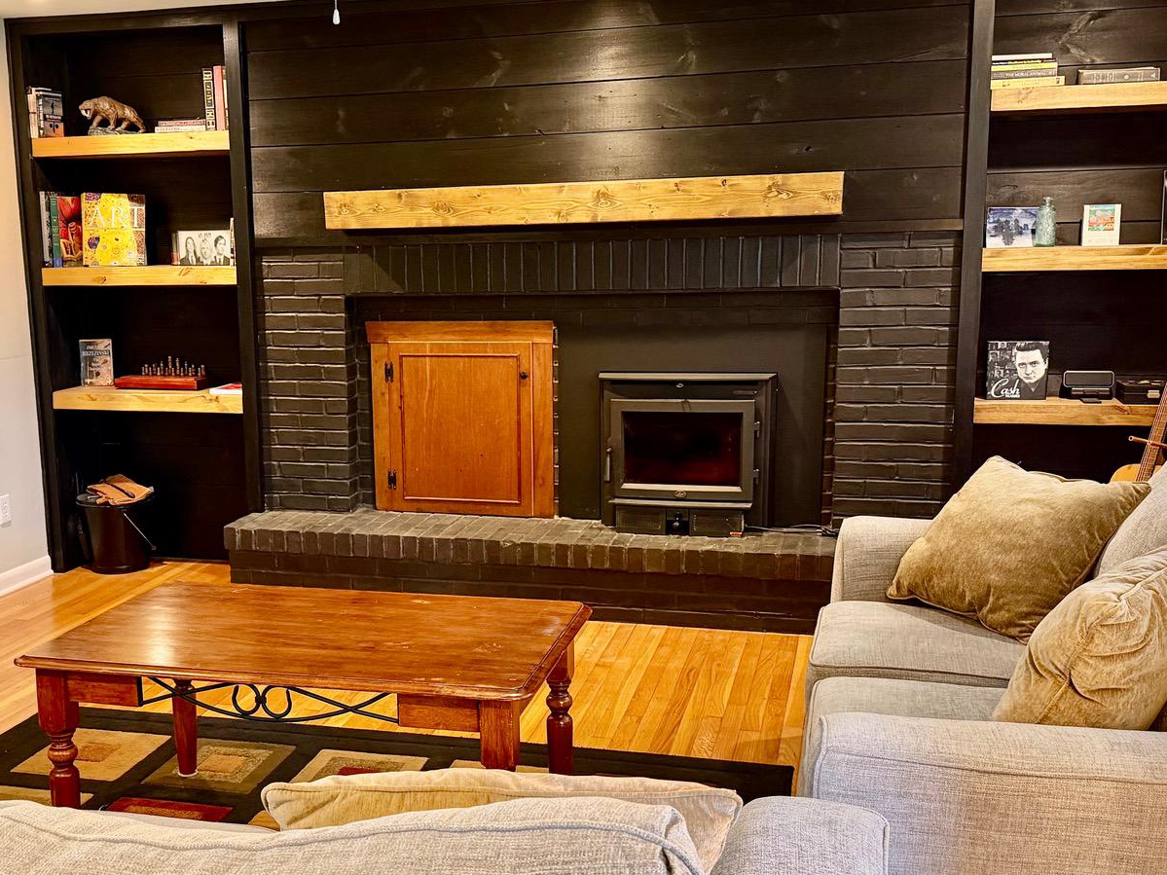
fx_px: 1382
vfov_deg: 35.1
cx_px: 433
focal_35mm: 41
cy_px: 490
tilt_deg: -10.2
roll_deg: +1.7
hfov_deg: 45.4
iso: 400
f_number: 1.78
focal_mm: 6.76
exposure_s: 1/60
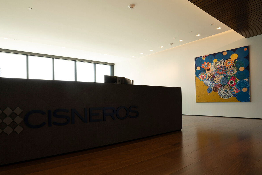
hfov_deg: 77.7
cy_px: 101
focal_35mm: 22
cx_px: 105
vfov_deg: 57.0
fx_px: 160
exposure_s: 1/30
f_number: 9
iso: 250
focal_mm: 18
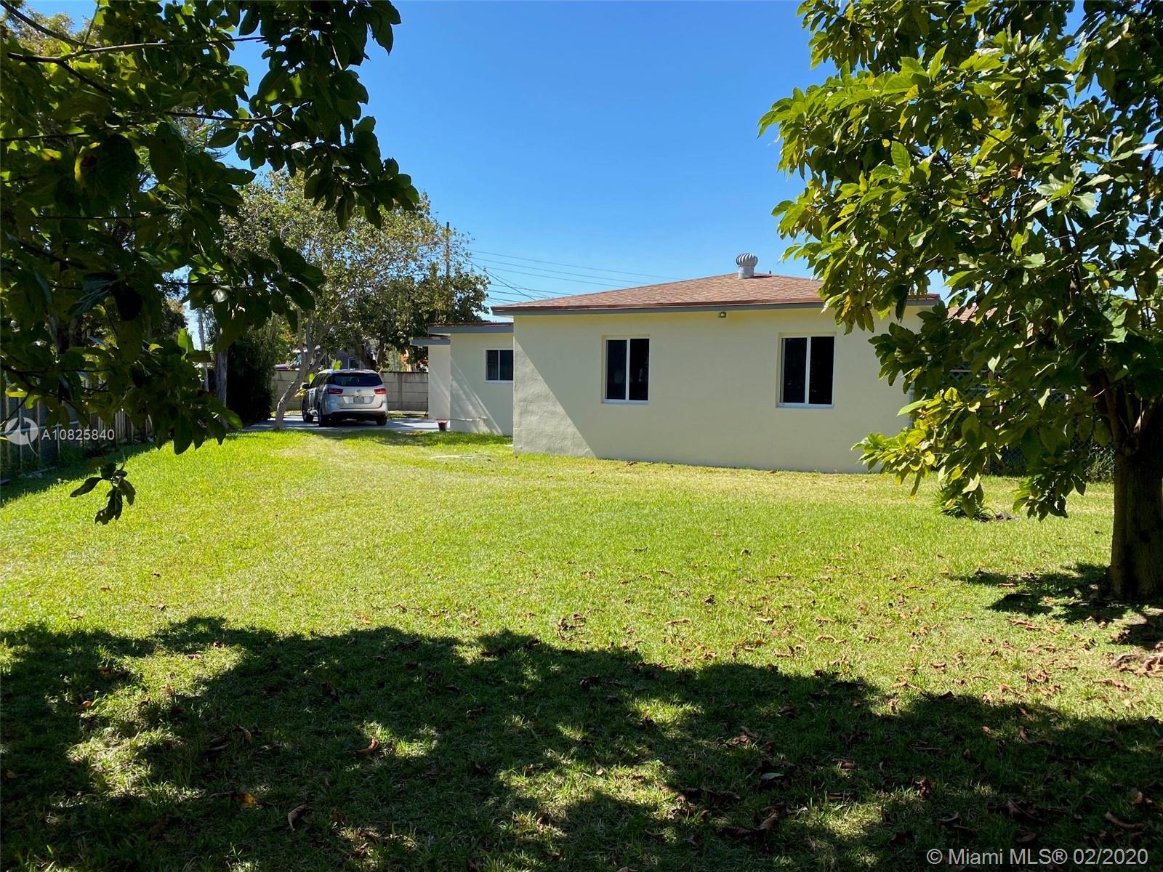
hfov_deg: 67.3
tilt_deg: -3.4
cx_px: 582
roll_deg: -1.2
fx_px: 874
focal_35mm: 26
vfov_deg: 53.1
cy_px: 436
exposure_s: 1/1587
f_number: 1.8
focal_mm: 4.25
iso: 32
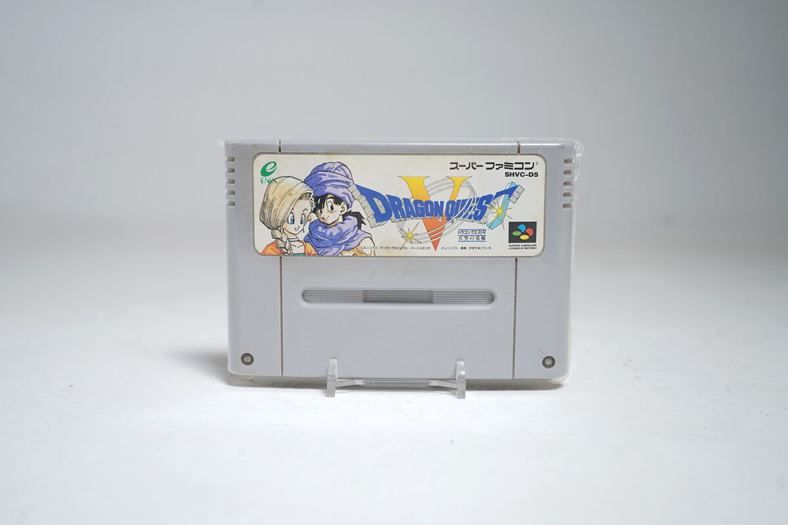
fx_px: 897
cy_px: 262
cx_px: 394
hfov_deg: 47.4
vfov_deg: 32.6
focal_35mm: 41
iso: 64
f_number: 5
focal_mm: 41
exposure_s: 1/5
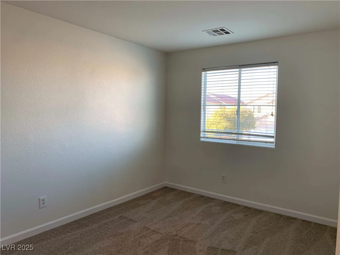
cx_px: 170
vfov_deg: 53.1
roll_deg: -0.4
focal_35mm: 26
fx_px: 255
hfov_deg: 67.3
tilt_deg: -4.1
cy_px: 128
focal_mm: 4.25
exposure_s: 1/60
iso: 50
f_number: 1.8
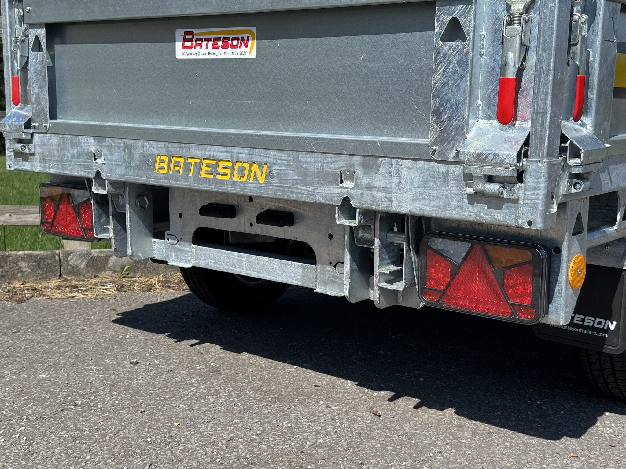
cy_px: 234
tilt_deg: -7.8
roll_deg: -0.6
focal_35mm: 48
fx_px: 868
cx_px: 313
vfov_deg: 30.3
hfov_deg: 39.7
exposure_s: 1/4608
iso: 64
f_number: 1.78
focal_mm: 6.76
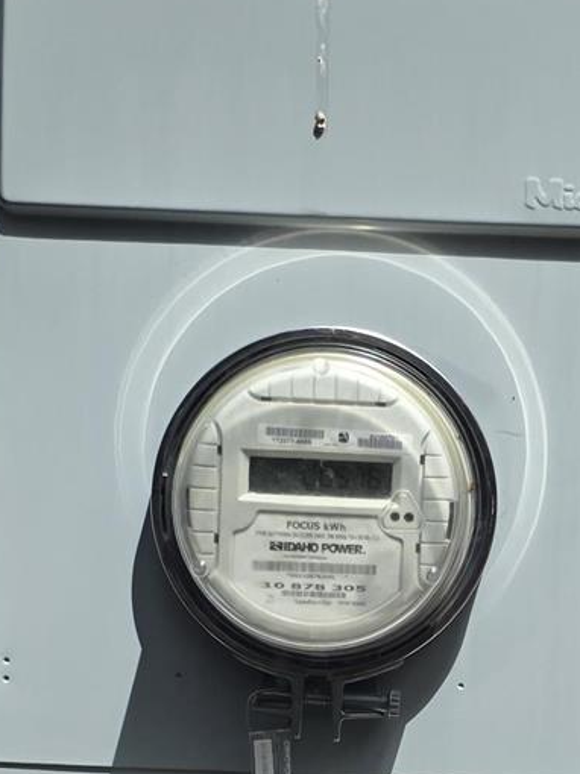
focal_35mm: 104
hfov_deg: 14.2
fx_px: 2325
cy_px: 782
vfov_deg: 18.4
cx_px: 393
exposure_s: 1/5296
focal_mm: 6.3
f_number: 1.7
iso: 80
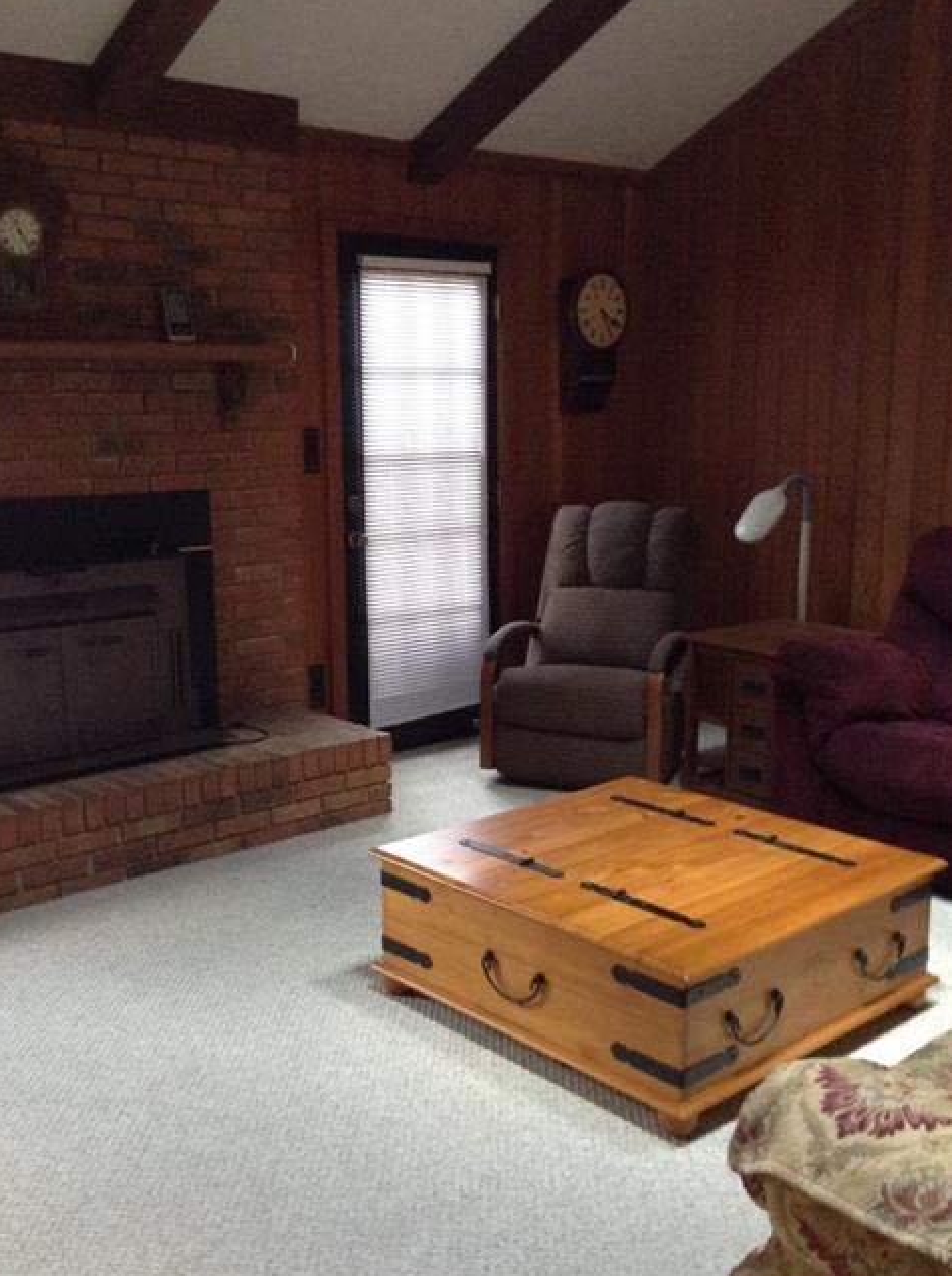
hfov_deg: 35.8
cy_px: 654
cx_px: 462
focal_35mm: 40
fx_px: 1472
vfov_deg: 46.9
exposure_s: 1/20
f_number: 2.4
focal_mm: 3.3
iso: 250
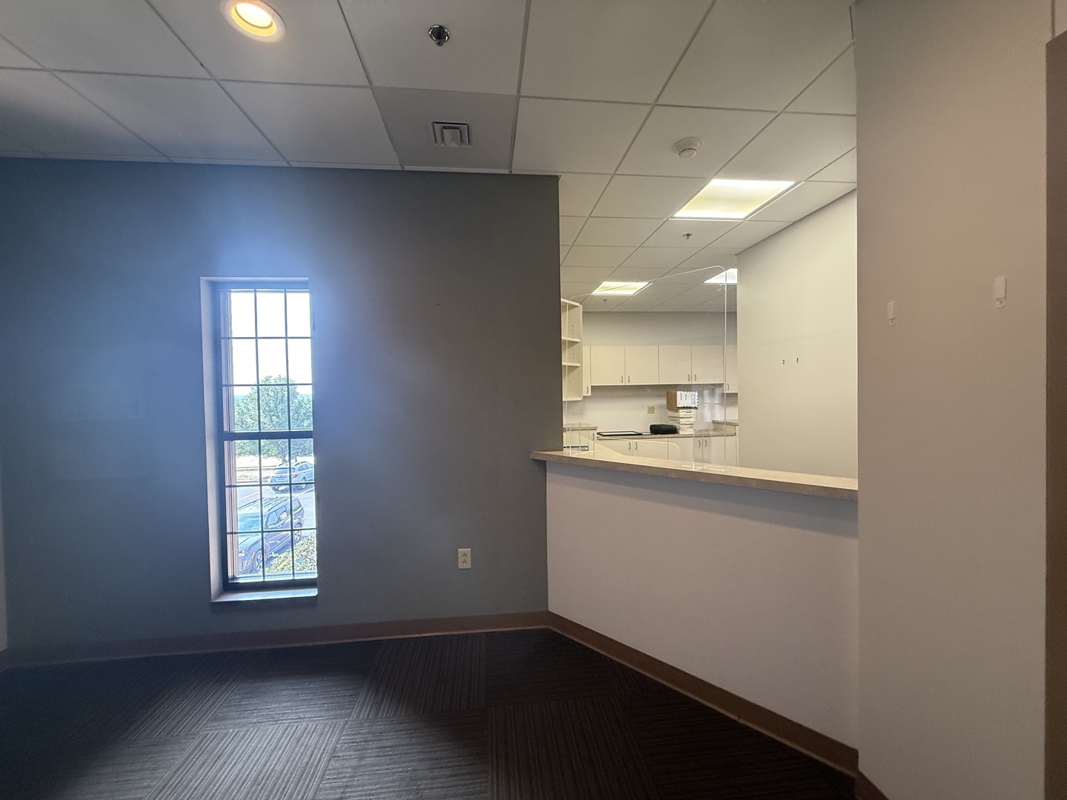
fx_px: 432
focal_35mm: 14
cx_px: 534
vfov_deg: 85.7
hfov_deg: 102.1
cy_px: 400
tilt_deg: +1.0
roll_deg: +1.6
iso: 250
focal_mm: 2.22
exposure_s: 1/120
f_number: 2.2
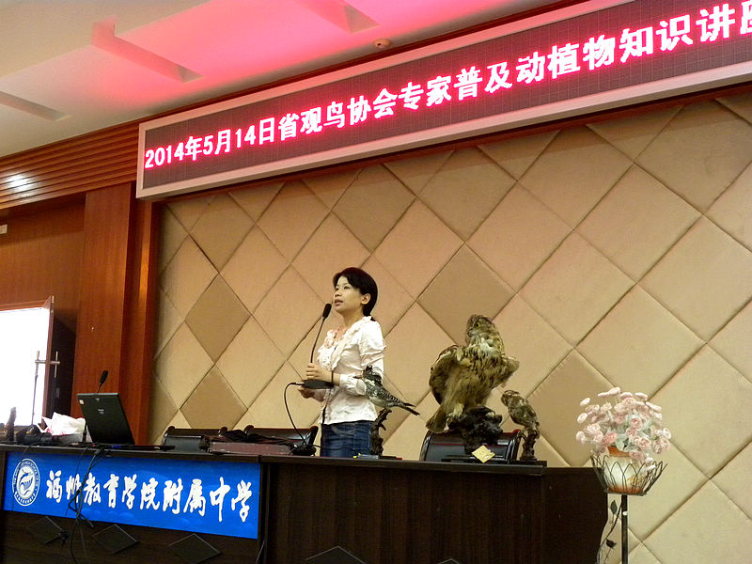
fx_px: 891
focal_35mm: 41
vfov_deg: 35.1
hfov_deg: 45.8
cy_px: 282
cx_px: 376
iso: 400
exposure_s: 1/11
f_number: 3.2
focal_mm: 7.3
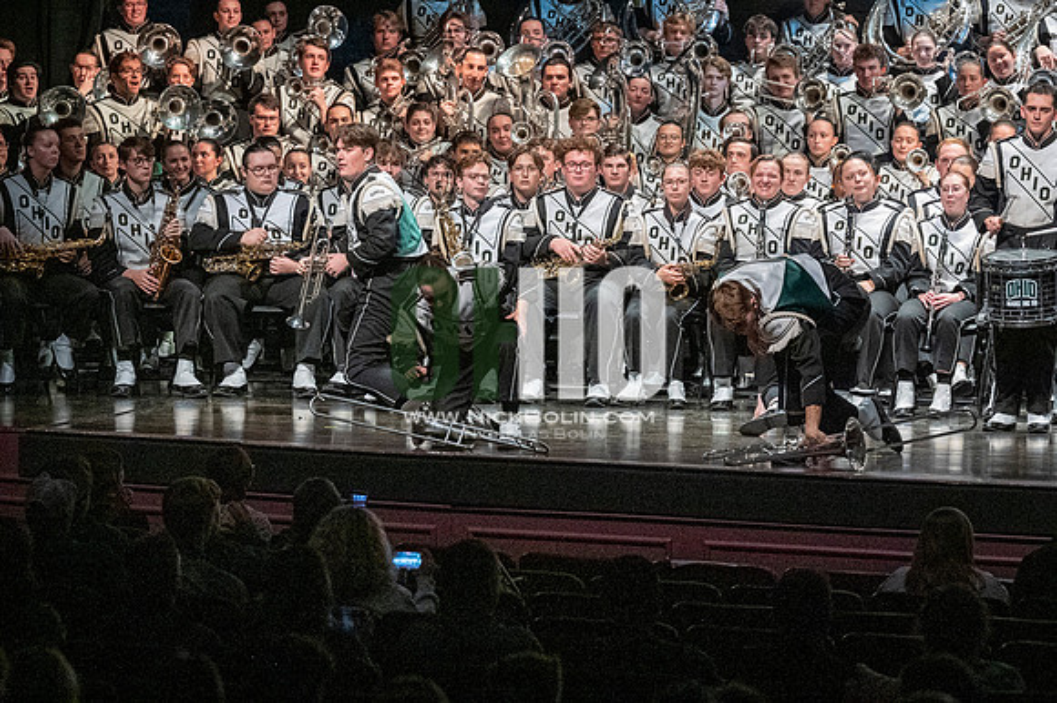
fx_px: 5487
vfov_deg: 7.3
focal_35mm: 187
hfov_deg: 11.0
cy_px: 352
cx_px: 528
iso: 4000
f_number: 4
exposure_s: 1/500
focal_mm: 125
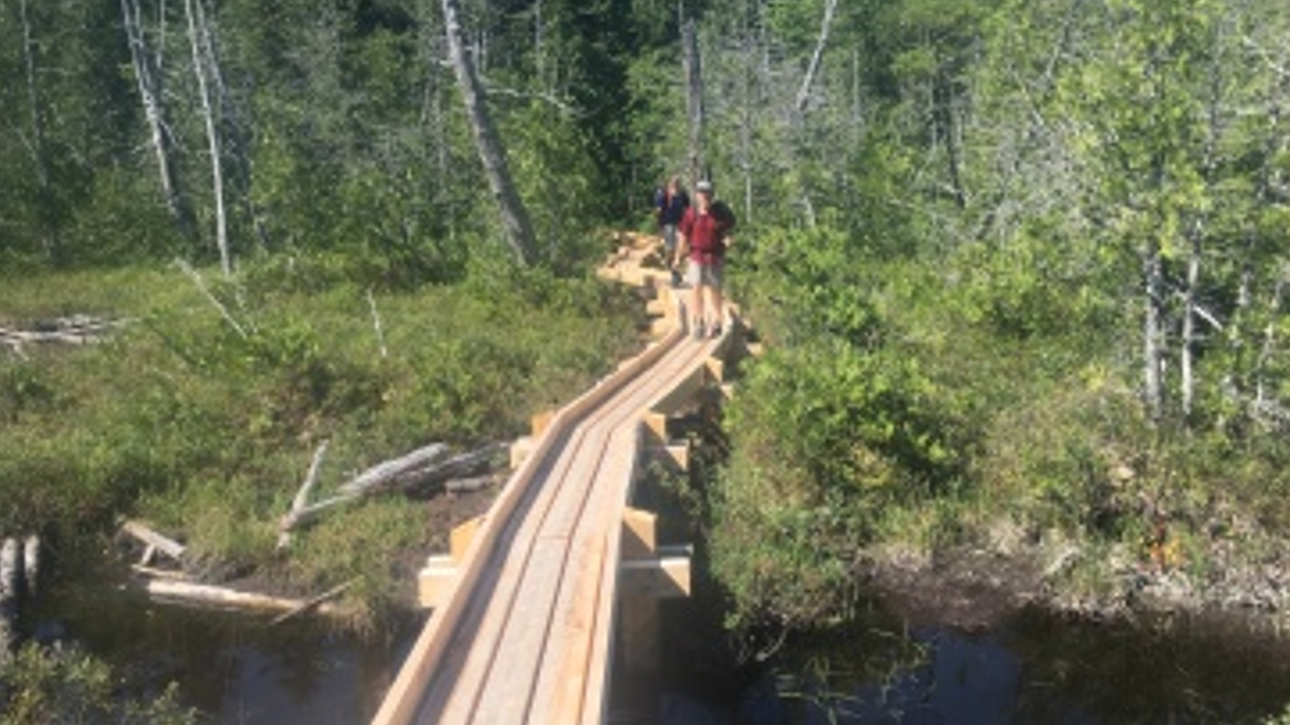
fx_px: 1094
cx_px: 647
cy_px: 339
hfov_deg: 61.0
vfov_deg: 36.7
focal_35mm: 32
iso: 25
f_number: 2.2
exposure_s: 1/864
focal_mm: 4.15
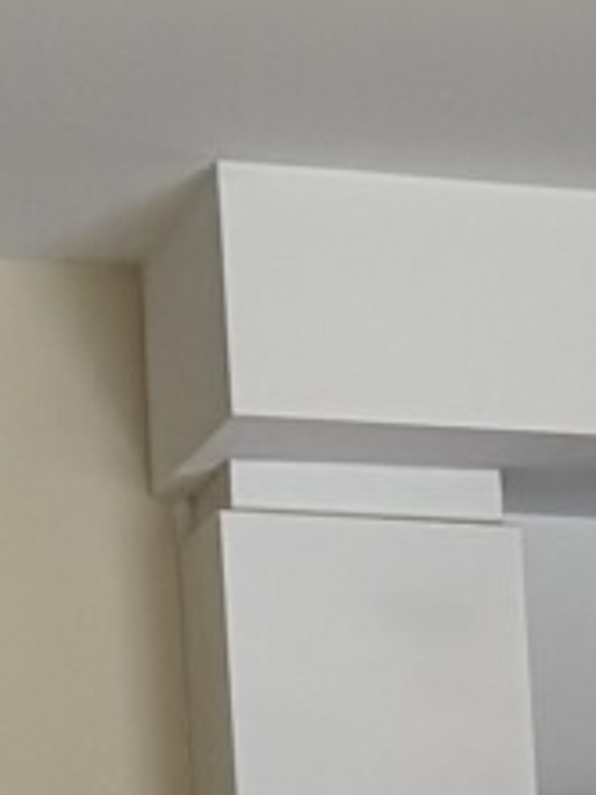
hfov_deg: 5.9
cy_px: 1818
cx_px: 2174
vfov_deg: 8.2
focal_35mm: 223
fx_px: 5119
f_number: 1.78
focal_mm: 6.76
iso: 250
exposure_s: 1/60
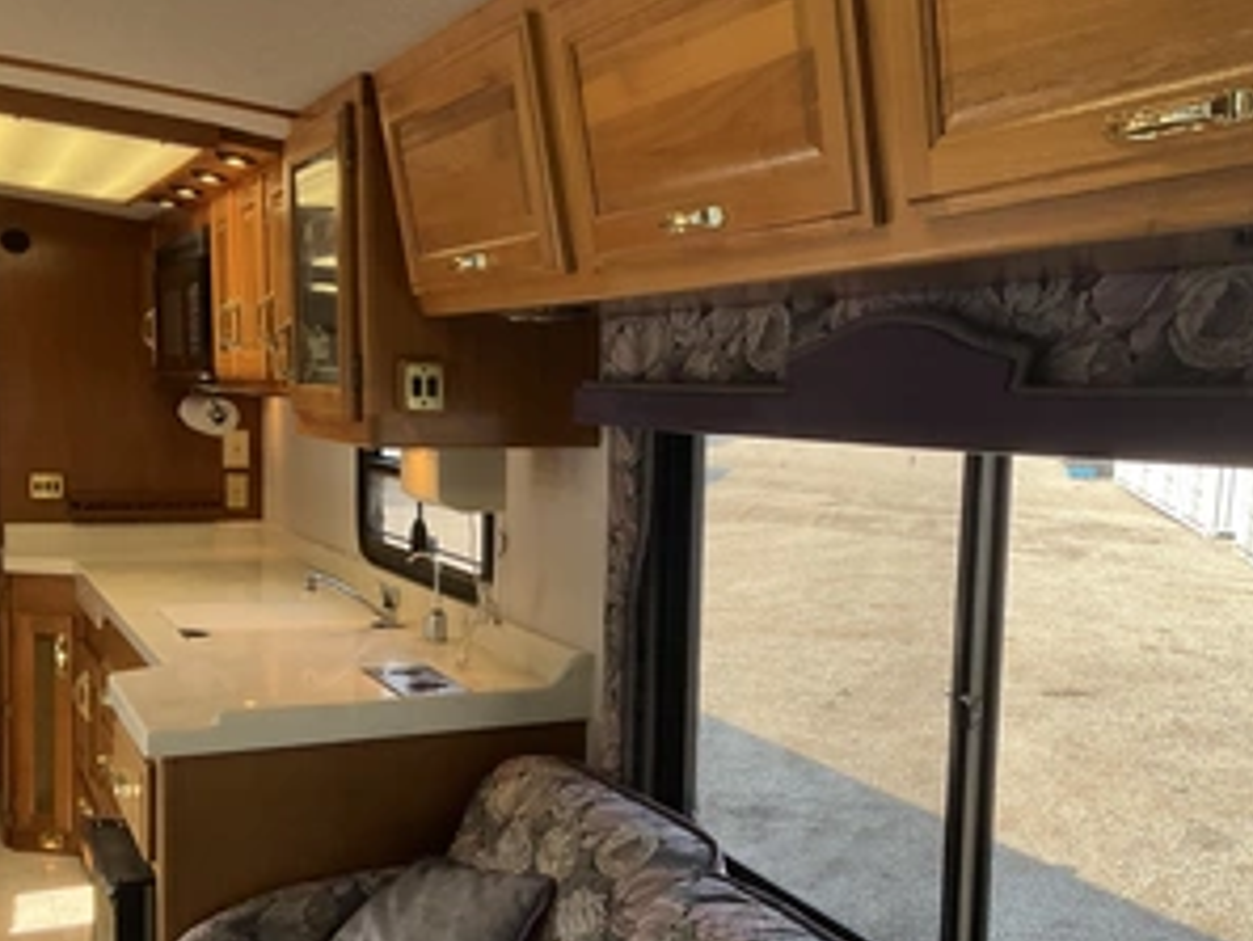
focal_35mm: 39
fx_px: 1412
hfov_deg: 47.6
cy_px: 561
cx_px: 751
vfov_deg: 36.7
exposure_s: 1/122
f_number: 1.8
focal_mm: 3
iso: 20
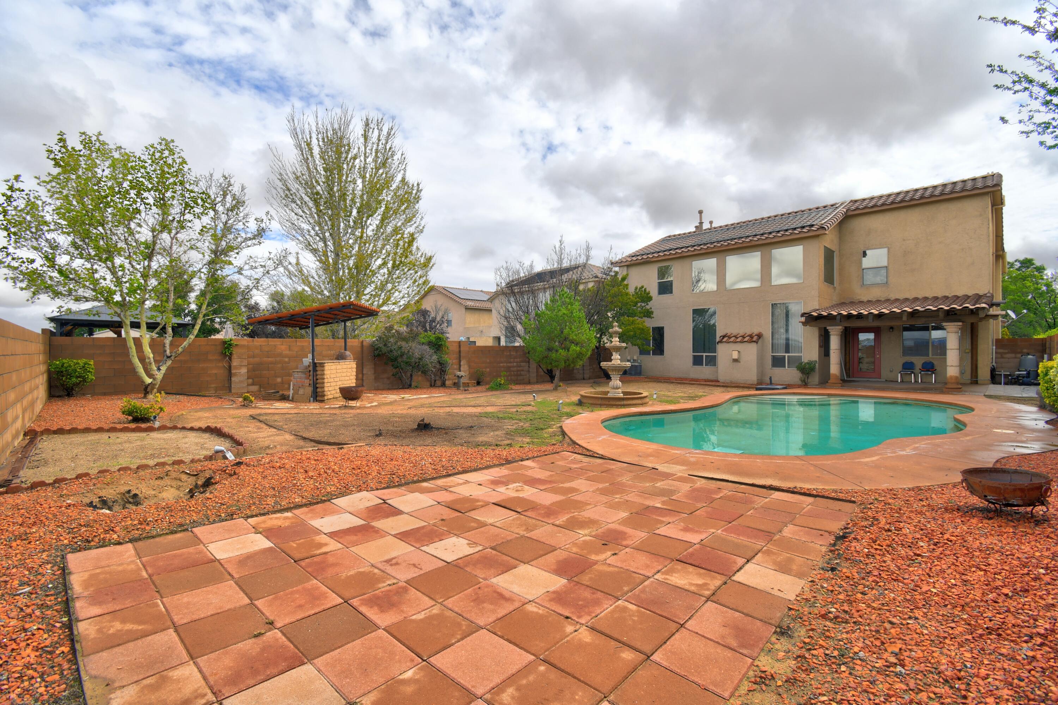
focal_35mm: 15
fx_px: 441
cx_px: 529
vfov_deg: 77.3
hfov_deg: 100.4
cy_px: 352
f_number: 7.1
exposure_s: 1/320
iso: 100
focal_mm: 10
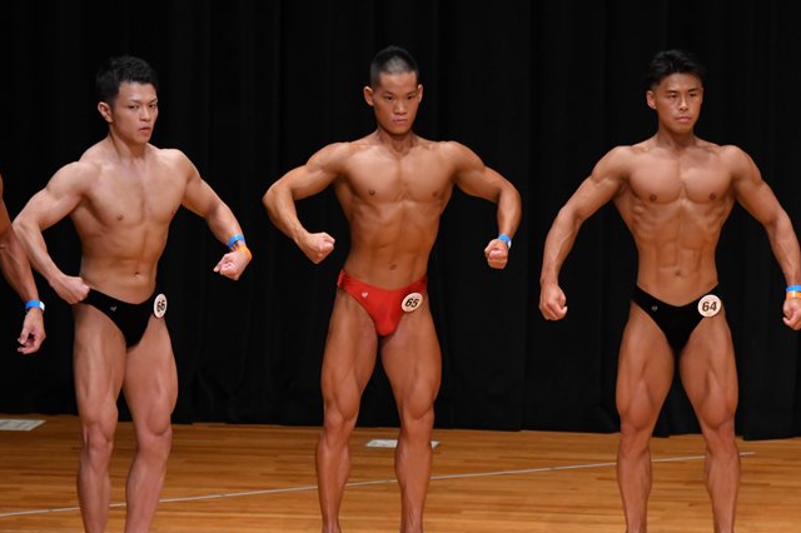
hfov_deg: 6.3
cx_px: 392
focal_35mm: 327
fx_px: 7272
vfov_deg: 4.2
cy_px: 304
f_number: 5.6
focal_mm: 180
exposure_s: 1/400
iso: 3200
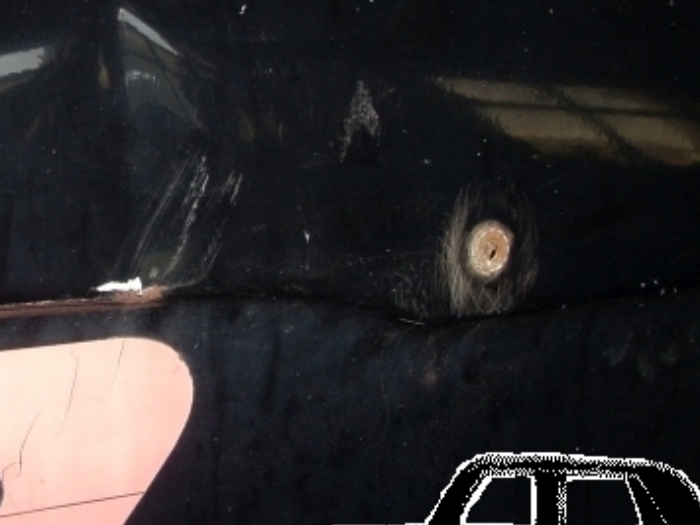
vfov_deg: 18.8
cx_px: 75
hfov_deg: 24.3
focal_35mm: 78
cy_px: 143
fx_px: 1577
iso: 64
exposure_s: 1/60
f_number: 2.8
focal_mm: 6.2
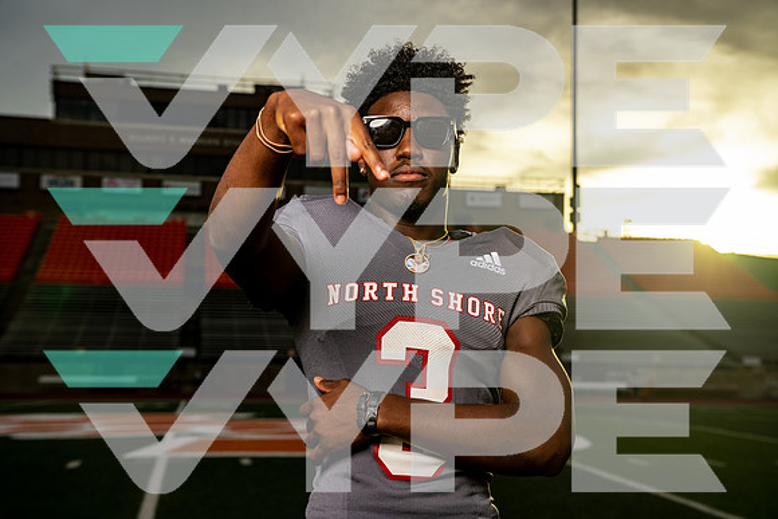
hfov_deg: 36.9
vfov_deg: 25.1
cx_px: 389
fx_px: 1167
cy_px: 260
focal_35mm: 54
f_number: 5.6
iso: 200
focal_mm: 54
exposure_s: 1/500
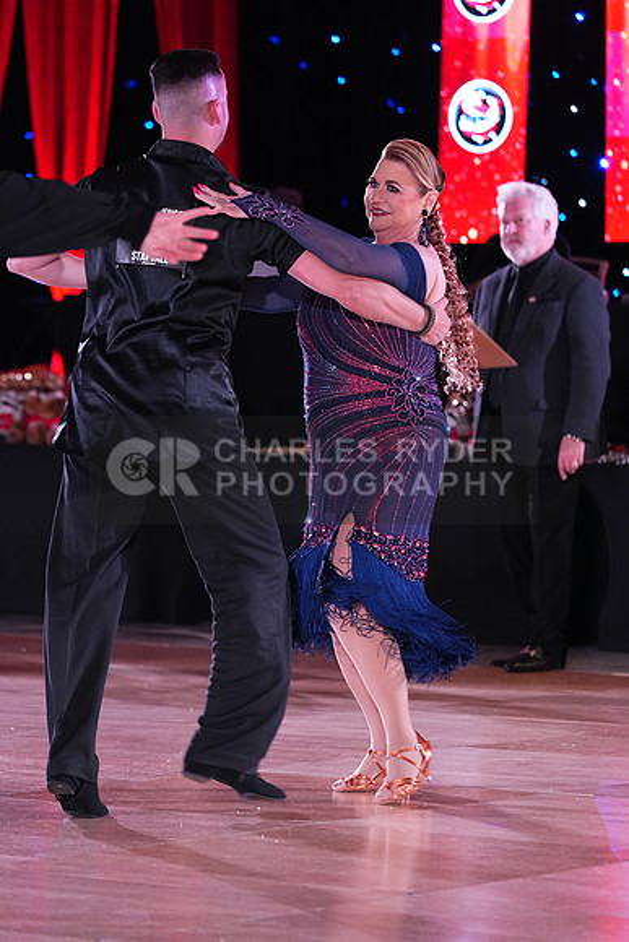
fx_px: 4479
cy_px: 471
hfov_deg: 8.0
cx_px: 314
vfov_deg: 12.0
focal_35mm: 171
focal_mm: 171
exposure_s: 1/320
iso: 6400
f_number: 4.5
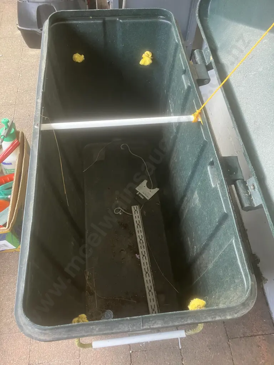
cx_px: 137
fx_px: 296
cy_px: 182
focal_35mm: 28
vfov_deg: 63.4
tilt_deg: -56.7
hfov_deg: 49.7
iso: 160
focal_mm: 3.99
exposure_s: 1/60
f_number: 1.8
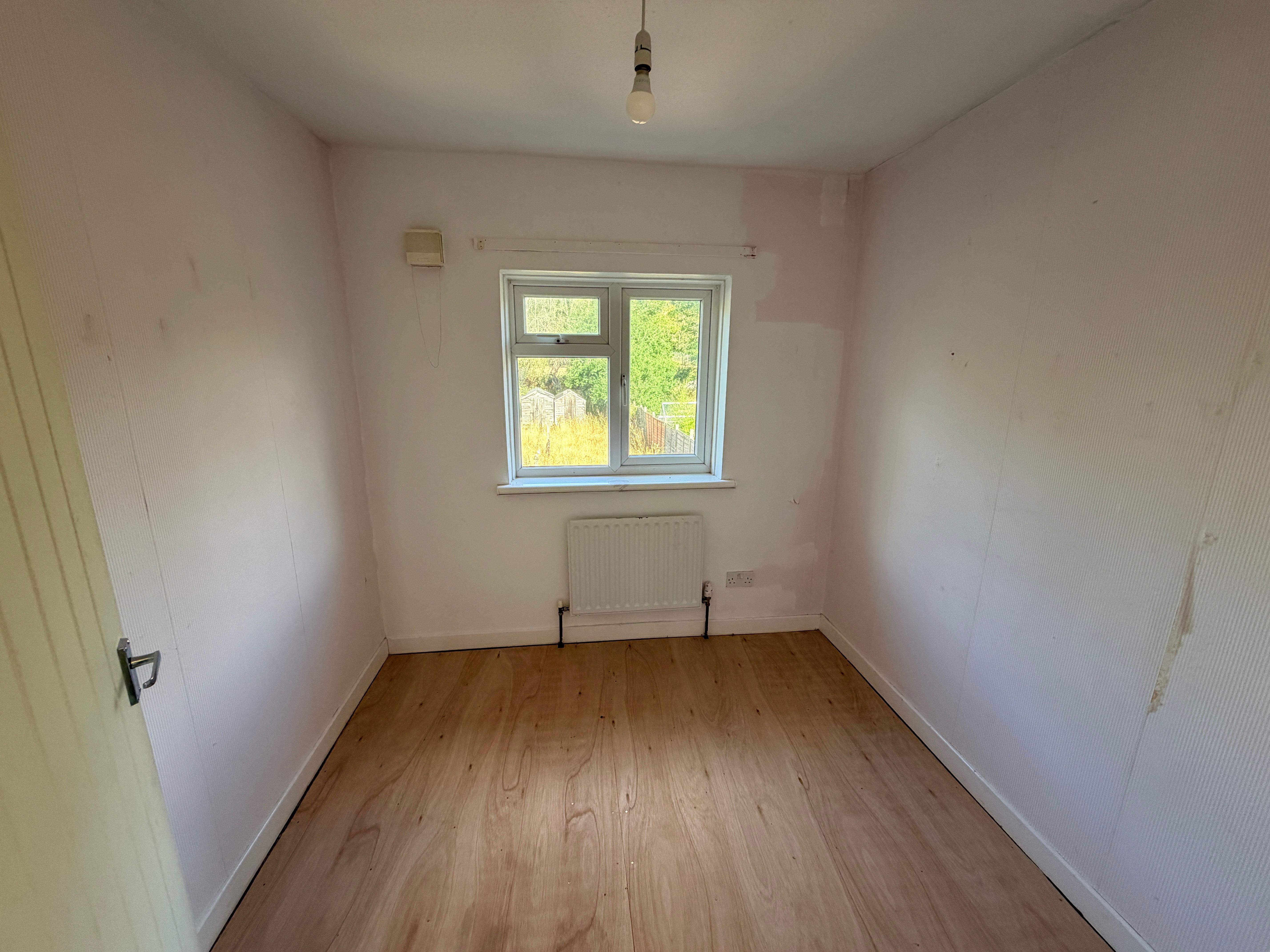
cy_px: 476
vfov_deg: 85.7
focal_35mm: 14
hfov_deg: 102.1
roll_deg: -0.4
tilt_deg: -13.0
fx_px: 514
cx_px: 635
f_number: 2.2
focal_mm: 2.22
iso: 160
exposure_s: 1/121
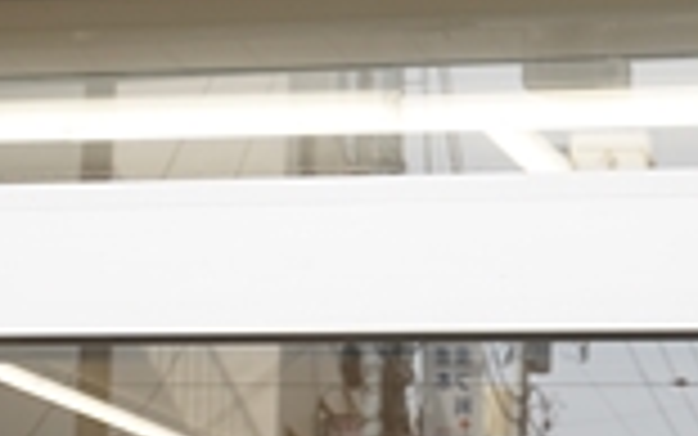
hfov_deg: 11.3
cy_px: 34
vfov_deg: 7.1
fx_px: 3501
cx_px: 135
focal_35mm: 184
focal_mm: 35
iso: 100
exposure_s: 1/100
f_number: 4.5
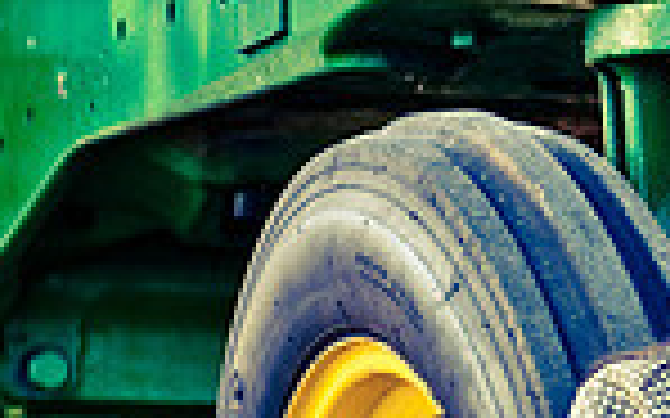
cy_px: 393
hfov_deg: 5.0
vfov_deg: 3.2
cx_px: 1223
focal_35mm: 416
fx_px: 7593
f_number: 2.8
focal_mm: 70
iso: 160
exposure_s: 1/250
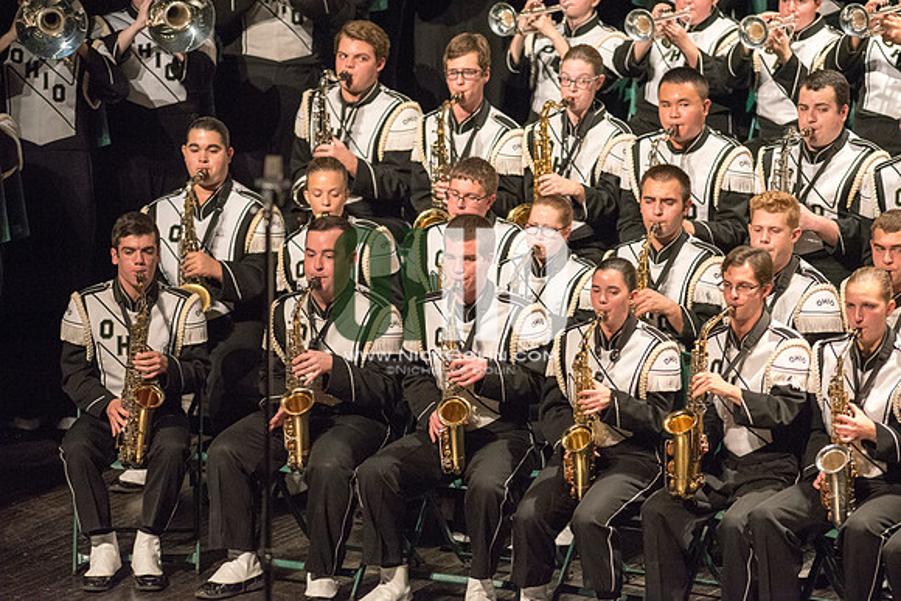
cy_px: 300
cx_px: 450
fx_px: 7510
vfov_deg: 4.6
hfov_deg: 6.9
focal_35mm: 300
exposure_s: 1/500
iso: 4000
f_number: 2.8
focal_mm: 300
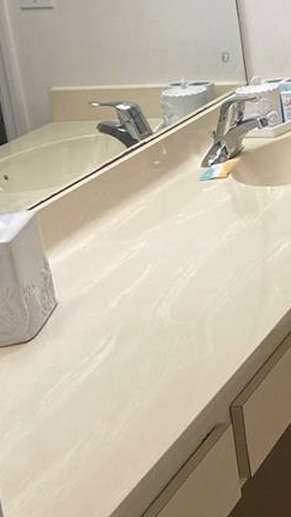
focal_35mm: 79
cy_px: 76
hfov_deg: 13.6
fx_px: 1083
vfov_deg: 26.2
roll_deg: +4.3
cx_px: 536
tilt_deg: -12.6
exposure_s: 1/120
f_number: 1.8
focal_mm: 4.25
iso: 100
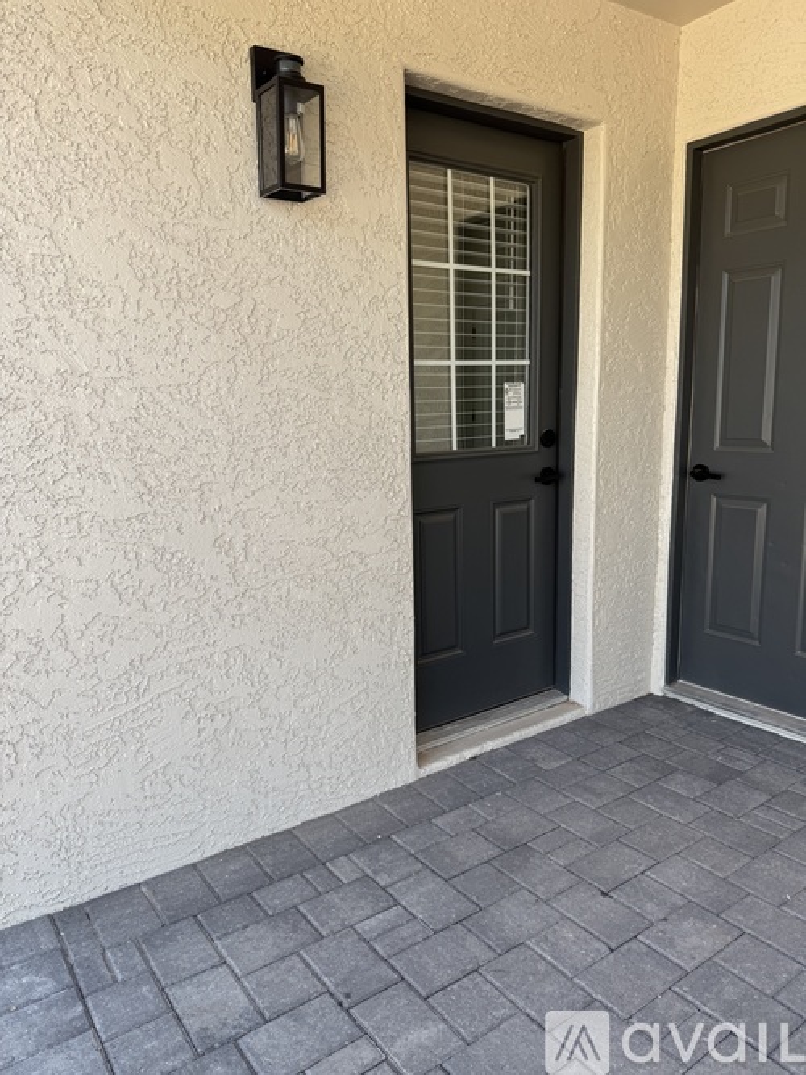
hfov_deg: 56.8
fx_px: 745
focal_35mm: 24
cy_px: 538
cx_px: 403
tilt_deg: -9.6
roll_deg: +0.9
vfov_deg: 71.6
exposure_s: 1/612
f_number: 1.78
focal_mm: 6.76
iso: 80
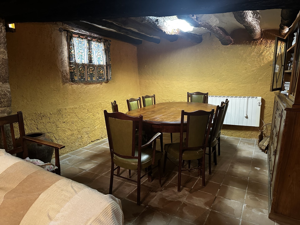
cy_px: 112
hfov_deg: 71.6
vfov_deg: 56.8
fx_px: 208
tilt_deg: -10.2
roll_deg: -1.0
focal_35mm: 24
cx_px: 150
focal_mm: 6.86
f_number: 1.78
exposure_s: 1/33
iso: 640
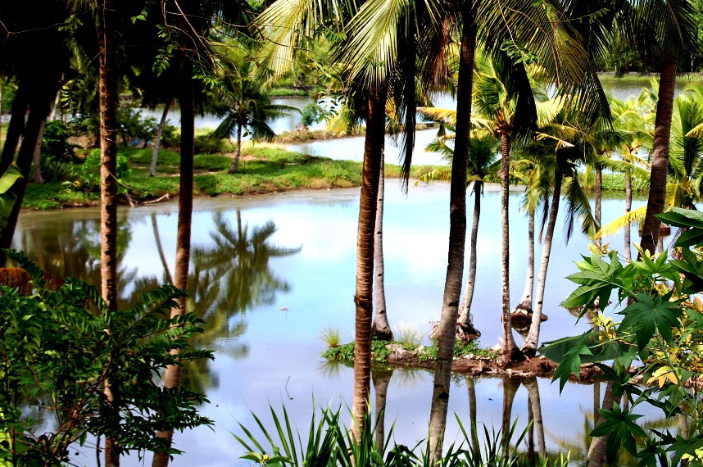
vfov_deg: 11.8
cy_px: 176
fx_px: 2257
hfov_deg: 17.7
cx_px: 443
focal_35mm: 116
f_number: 8
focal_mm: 55
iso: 200
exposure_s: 1/250
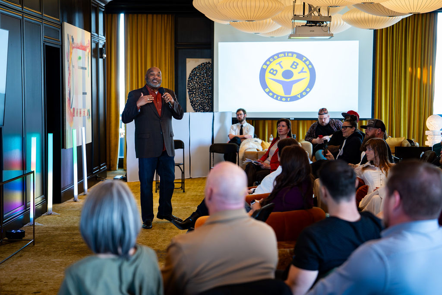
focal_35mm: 70
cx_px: 221
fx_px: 862
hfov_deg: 28.8
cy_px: 148
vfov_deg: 19.4
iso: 800
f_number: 2.8
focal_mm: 70
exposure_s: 1/125
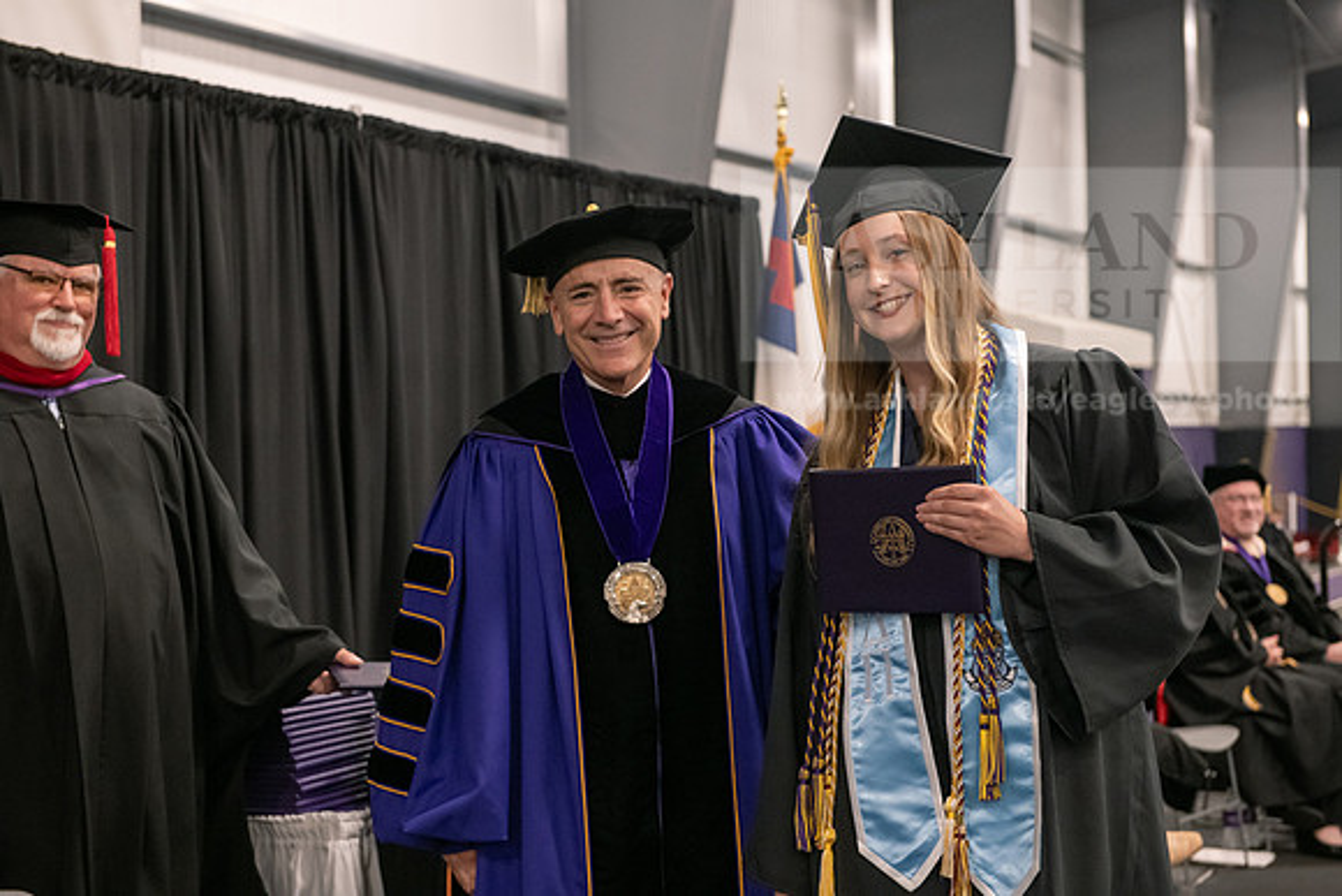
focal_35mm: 66
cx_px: 671
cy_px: 448
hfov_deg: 30.5
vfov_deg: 20.6
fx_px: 2461
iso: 2500
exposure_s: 1/125
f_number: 5
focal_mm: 66
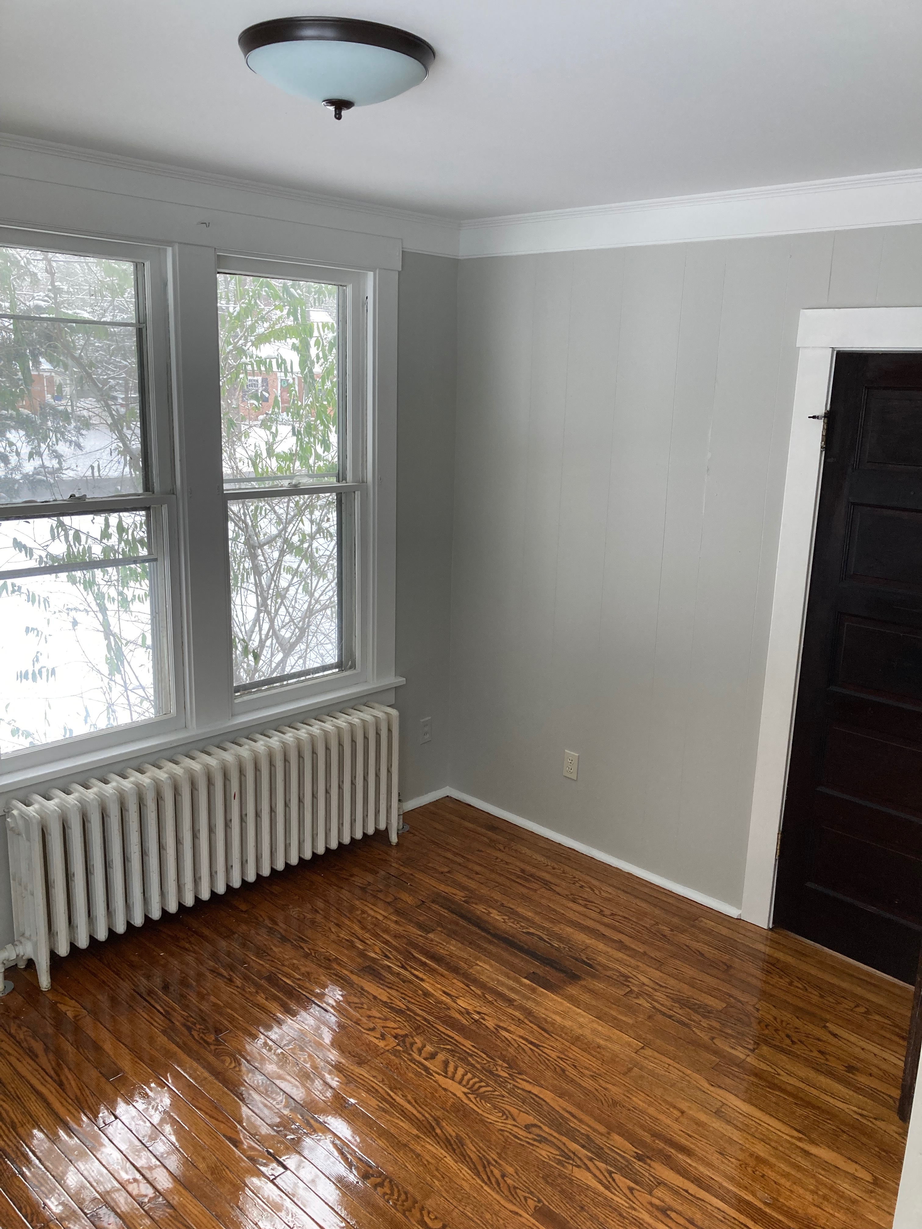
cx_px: 461
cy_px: 614
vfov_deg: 63.4
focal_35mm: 28
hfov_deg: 49.7
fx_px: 994
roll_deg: -1.1
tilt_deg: -12.5
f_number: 1.8
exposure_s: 1/86
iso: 80
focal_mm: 3.99
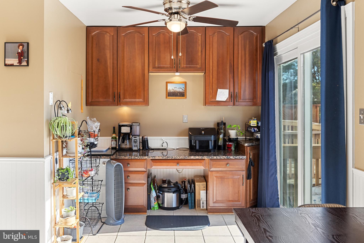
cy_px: 122
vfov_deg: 43.6
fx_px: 303
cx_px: 182
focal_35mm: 30
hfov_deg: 61.9
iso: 640
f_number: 8
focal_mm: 20
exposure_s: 1/25
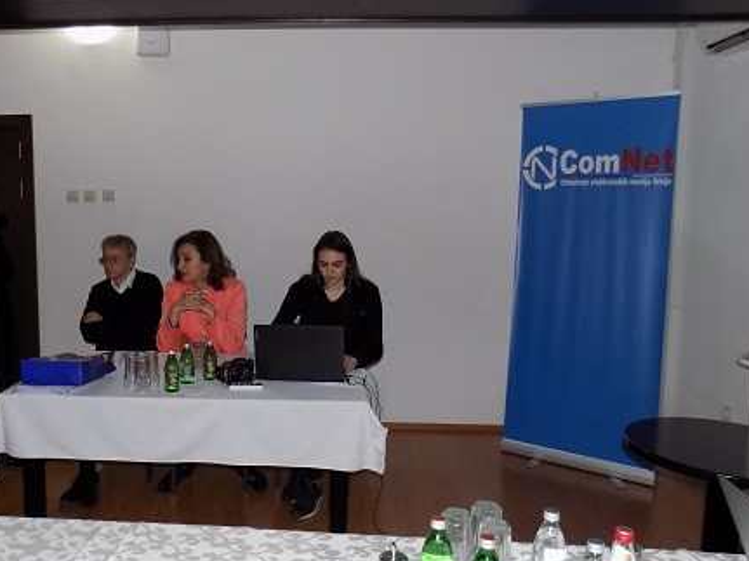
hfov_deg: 56.3
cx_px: 290
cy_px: 276
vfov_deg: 44.1
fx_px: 692
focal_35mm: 32
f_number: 3.1
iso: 200
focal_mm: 4
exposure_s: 1/30
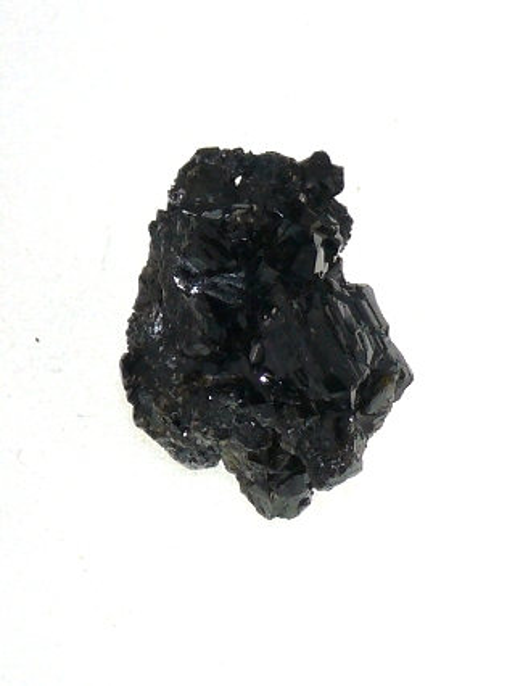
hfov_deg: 13.7
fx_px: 2140
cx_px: 258
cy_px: 343
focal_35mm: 108
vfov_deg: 18.2
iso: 100
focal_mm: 22.9
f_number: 5.6
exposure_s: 1/320
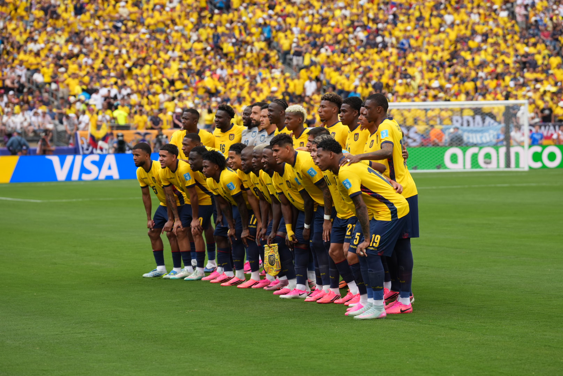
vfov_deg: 11.1
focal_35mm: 124
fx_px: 1941
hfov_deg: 16.5
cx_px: 282
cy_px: 188
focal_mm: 124
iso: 500
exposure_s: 1/500
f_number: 4
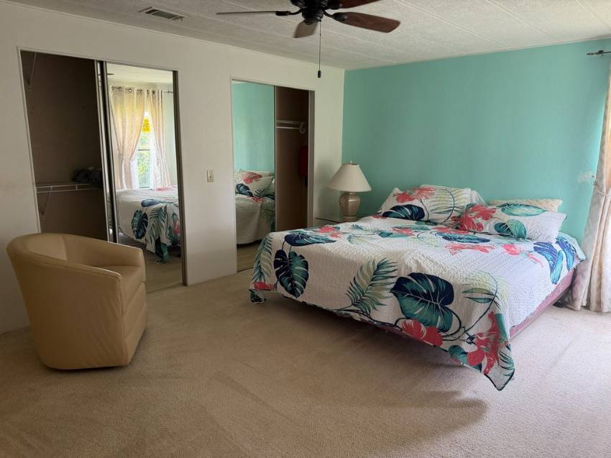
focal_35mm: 24
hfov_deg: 71.6
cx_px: 306
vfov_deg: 56.8
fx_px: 423
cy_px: 229
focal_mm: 6.76
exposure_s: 1/121
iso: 160
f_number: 1.78
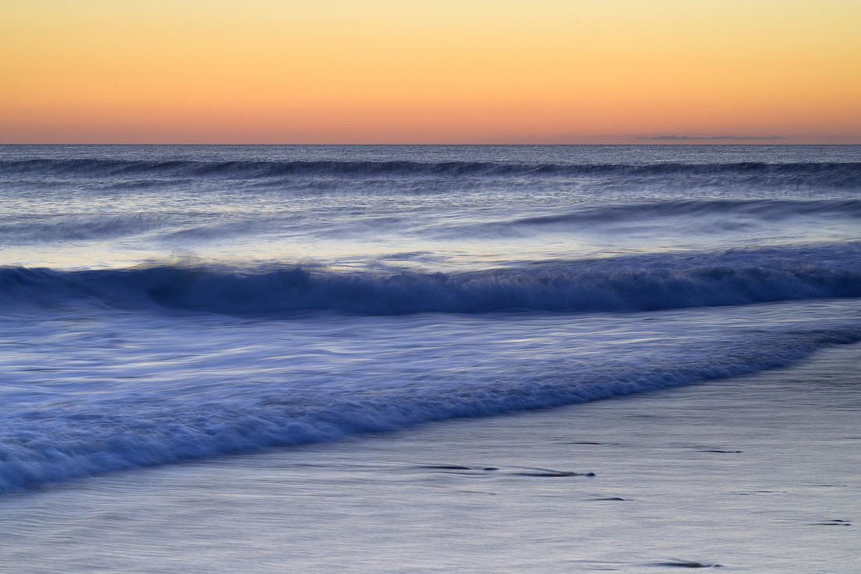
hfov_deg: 21.0
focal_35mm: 97
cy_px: 287
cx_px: 430
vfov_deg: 14.1
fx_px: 2320
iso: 200
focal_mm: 96
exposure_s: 1/2
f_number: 14
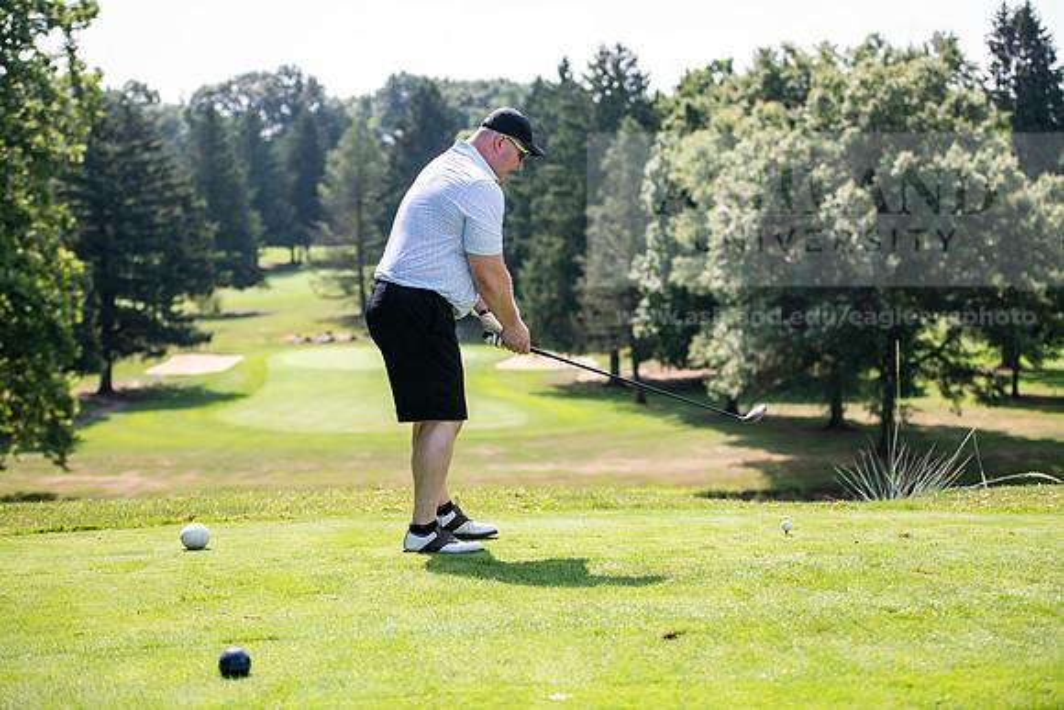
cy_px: 355
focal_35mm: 70
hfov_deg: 28.8
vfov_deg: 19.5
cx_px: 532
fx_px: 2069
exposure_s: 1/1250
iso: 200
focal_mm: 70
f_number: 3.2
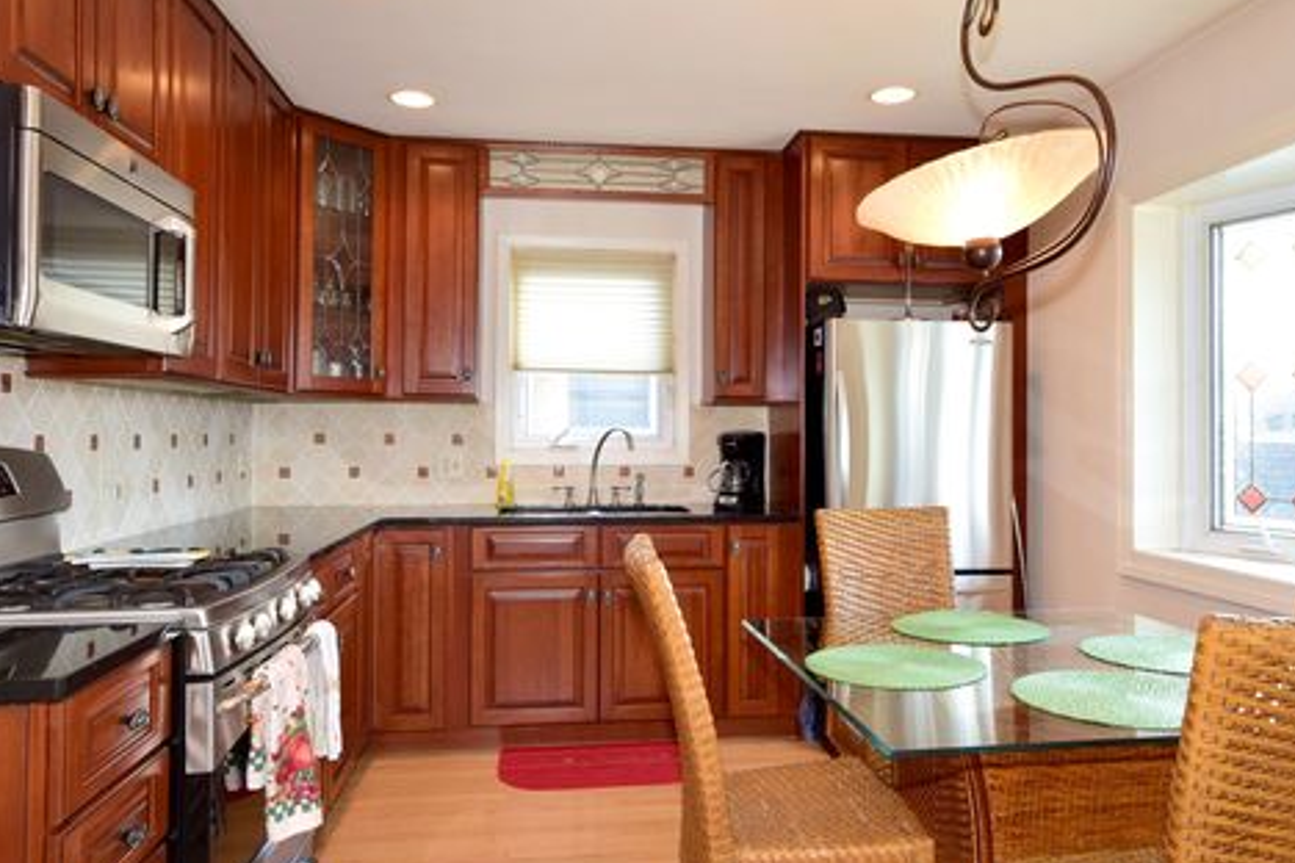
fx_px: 960
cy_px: 430
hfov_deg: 67.9
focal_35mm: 27
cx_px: 695
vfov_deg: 48.4
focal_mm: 13
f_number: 6.3
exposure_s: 1/60
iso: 640
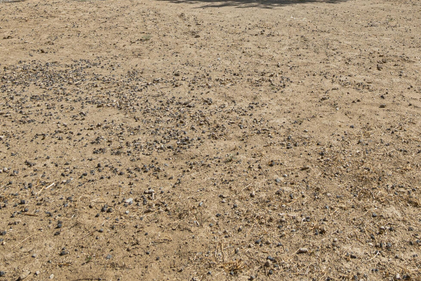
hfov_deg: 41.7
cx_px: 305
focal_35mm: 46
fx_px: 538
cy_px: -56
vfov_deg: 26.1
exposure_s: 1/50
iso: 100
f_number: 8
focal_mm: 10
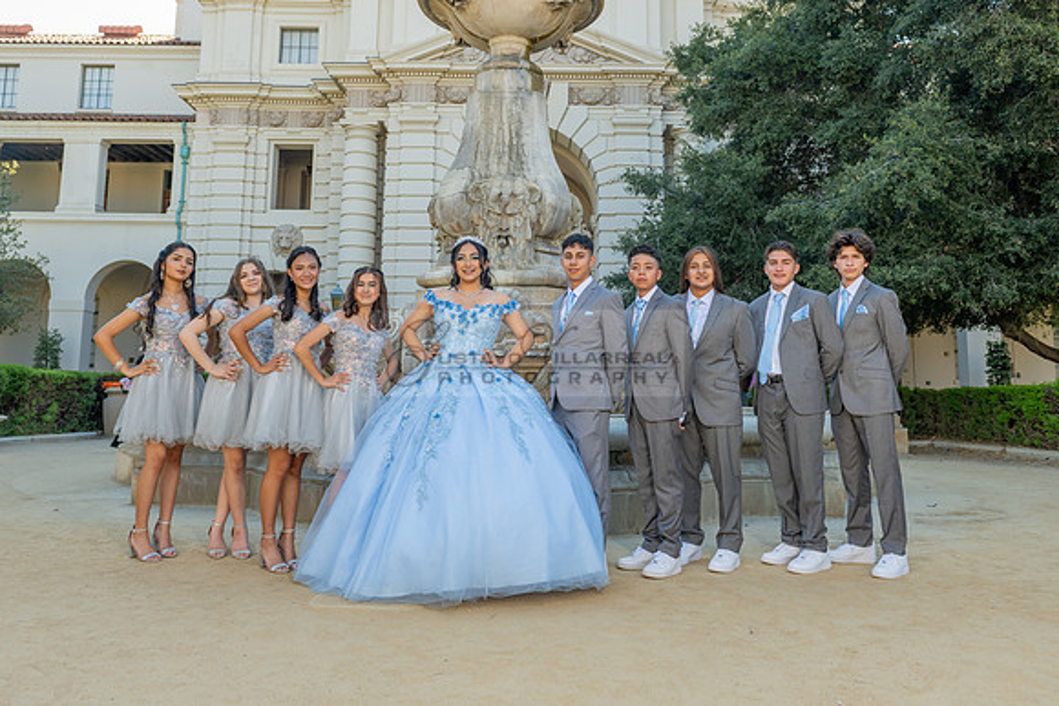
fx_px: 876
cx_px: 529
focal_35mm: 30
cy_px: 268
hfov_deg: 62.3
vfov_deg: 43.6
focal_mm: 24
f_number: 5
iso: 200
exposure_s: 1/200
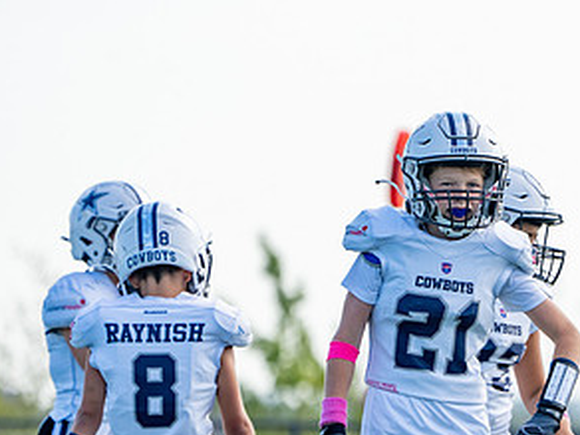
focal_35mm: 656
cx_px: 487
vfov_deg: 2.3
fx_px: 10991
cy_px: 395
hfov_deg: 3.0
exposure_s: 1/1250
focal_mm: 321
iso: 500
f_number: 5.6
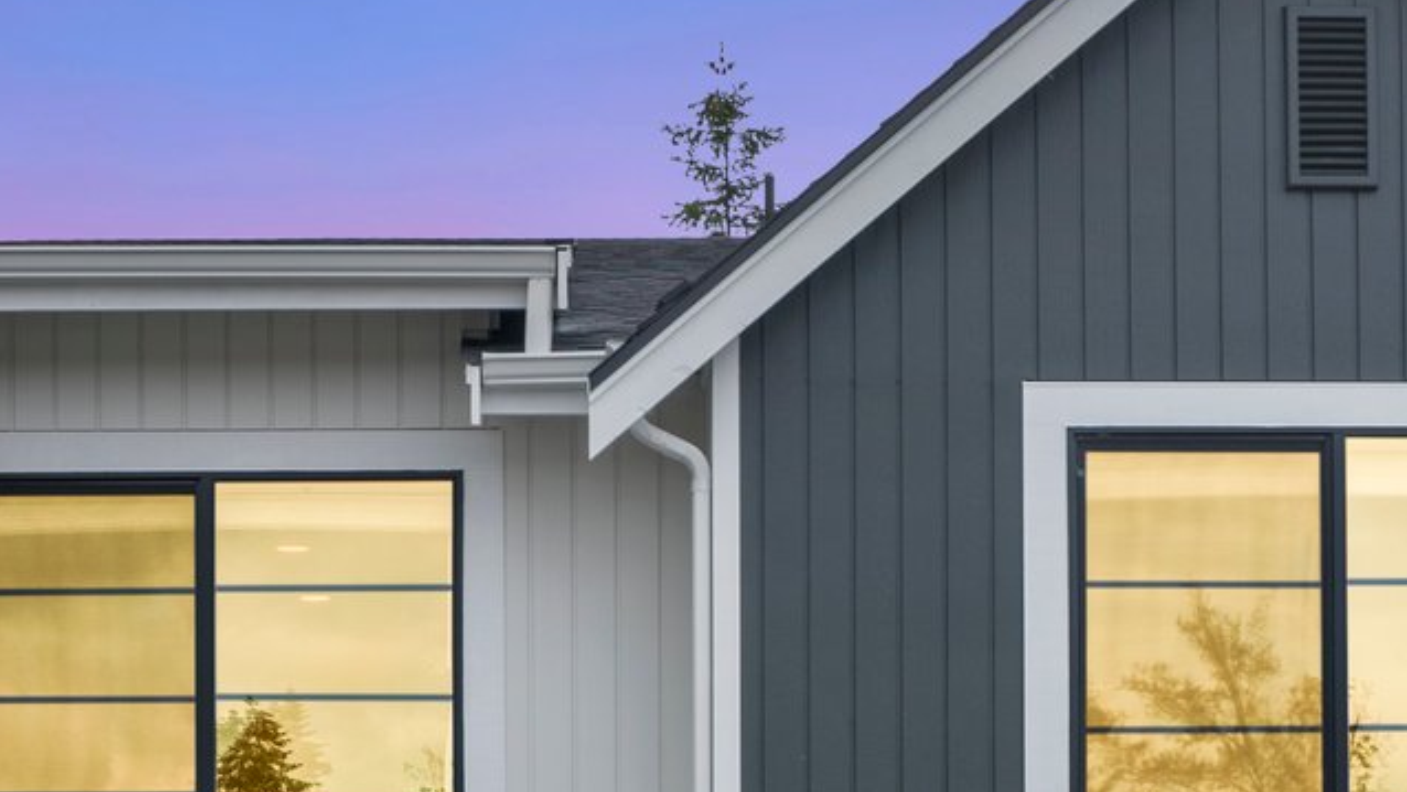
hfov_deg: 28.5
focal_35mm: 74
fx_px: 2761
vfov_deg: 15.4
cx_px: 543
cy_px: 1088
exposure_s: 1/500
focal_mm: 8.38
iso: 100
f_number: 2.8
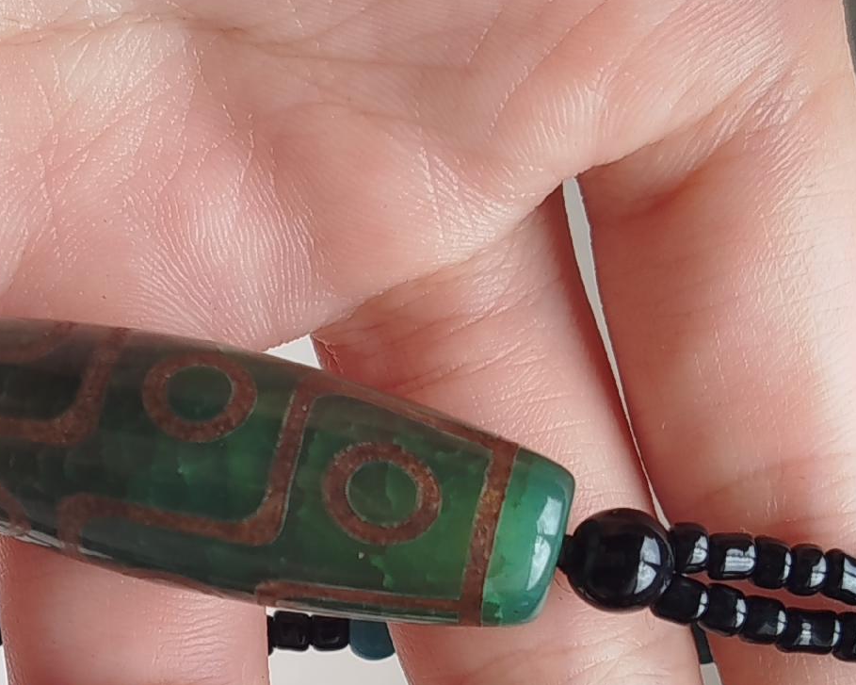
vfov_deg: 15.4
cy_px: 623
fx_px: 2508
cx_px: 167
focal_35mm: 99
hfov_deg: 19.2
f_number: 1.7
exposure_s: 1/183
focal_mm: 5.31
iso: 50
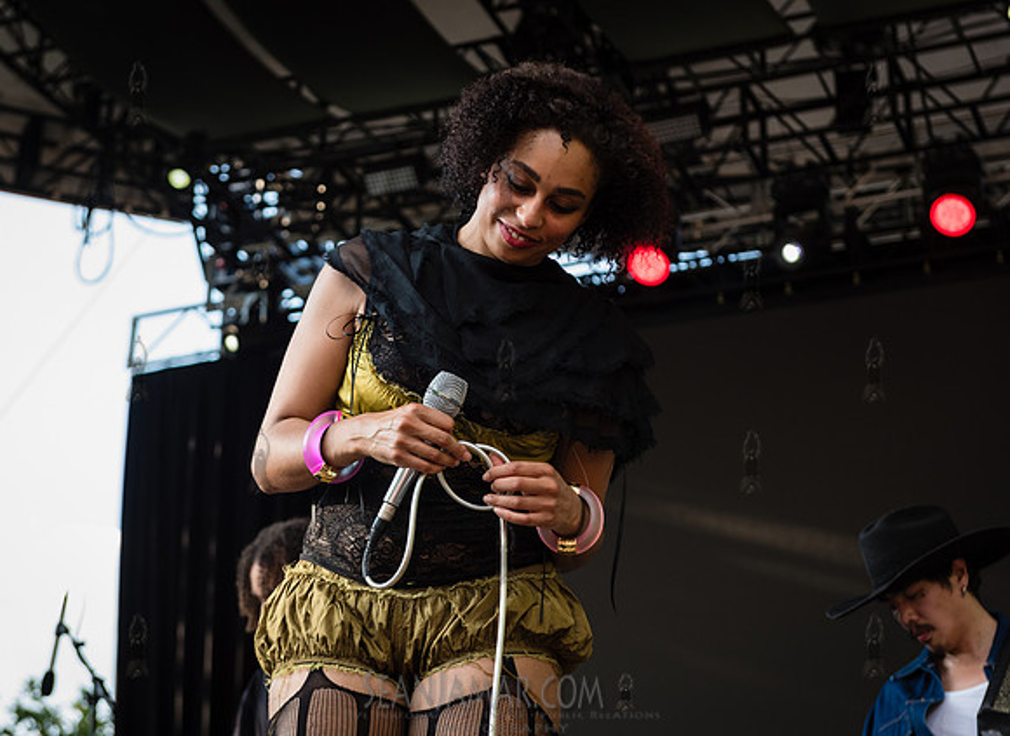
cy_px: 350
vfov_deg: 18.2
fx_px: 2300
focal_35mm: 80
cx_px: 435
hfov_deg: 24.8
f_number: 4.5
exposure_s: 1/320
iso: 400
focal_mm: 70
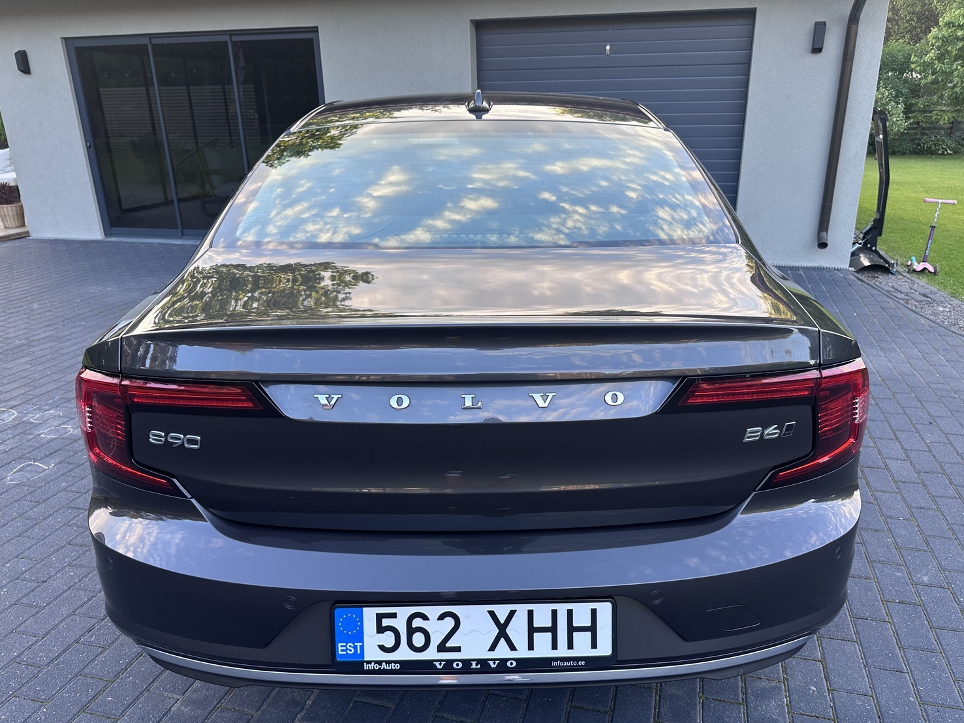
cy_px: 383
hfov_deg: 67.3
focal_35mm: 26
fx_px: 724
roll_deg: +0.4
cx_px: 503
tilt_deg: -21.5
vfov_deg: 53.0
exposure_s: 1/121
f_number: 1.78
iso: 64
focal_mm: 6.86
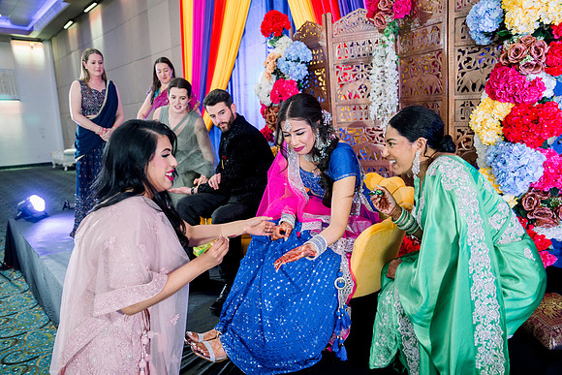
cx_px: 281
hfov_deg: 73.7
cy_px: 188
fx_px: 375
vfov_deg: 53.2
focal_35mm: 24
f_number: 2.8
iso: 1250
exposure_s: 1/125
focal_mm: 24
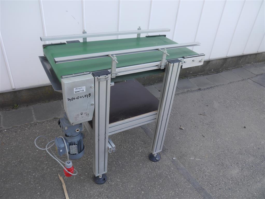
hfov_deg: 63.4
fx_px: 215
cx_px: 132
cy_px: 100
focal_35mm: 28
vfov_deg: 49.8
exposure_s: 1/125
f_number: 4.5
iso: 160
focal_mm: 14
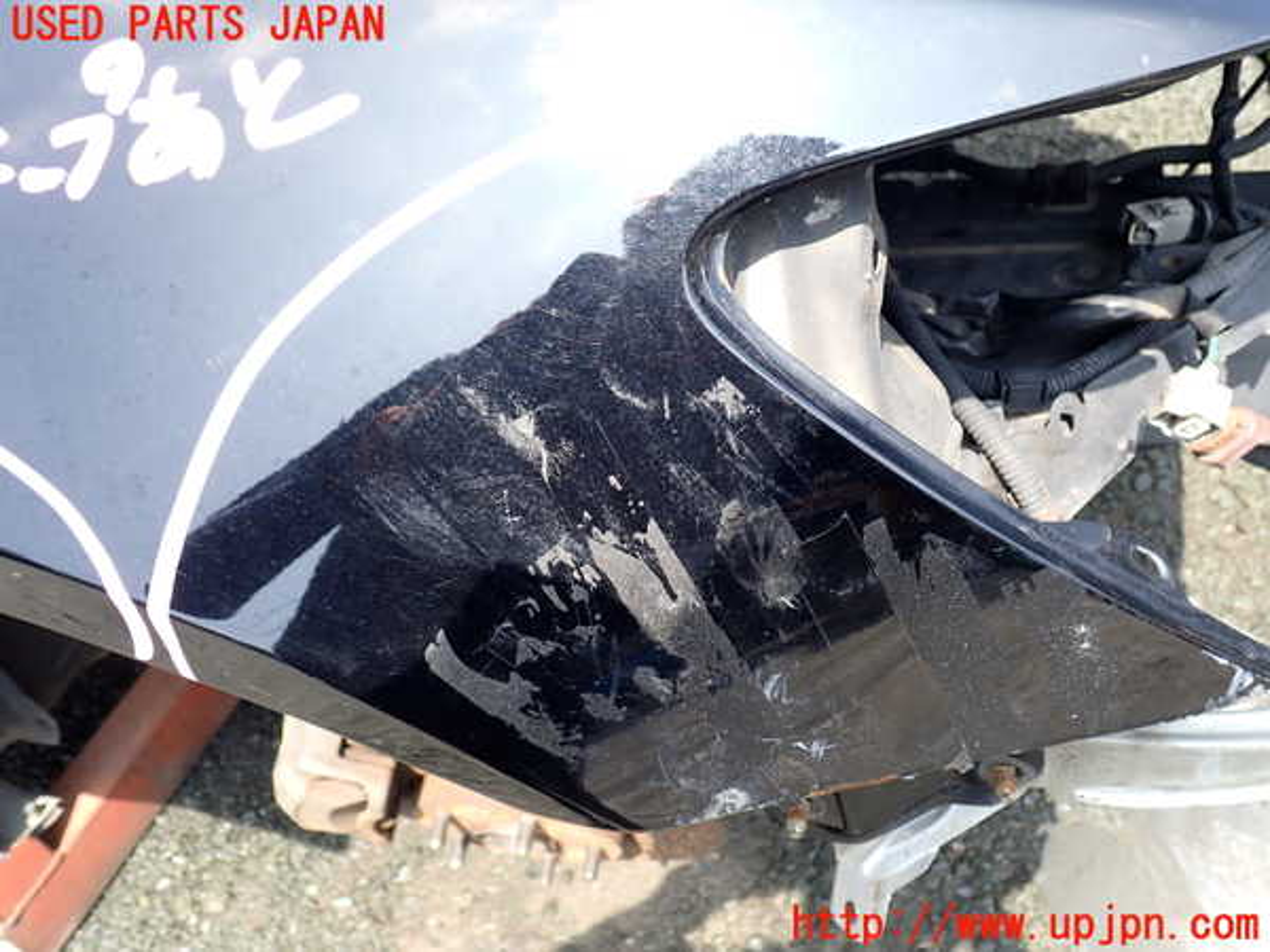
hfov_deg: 60.0
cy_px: 476
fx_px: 1101
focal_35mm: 30
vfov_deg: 46.8
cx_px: 635
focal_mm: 5.4
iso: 100
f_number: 3.2
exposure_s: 1/125
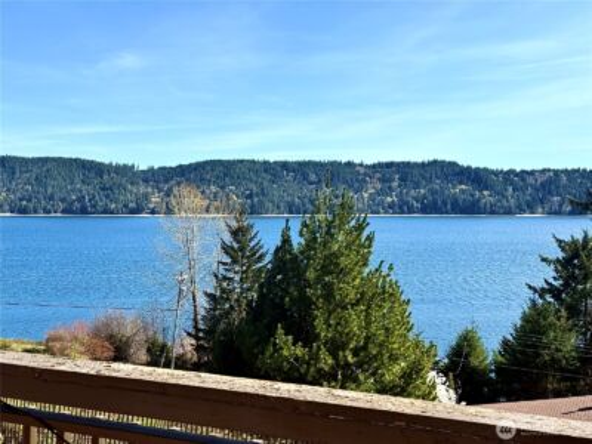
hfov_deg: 39.7
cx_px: 296
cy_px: 222
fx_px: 821
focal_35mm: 48
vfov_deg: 30.3
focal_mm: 6.76
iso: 64
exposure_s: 1/4587
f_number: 1.78
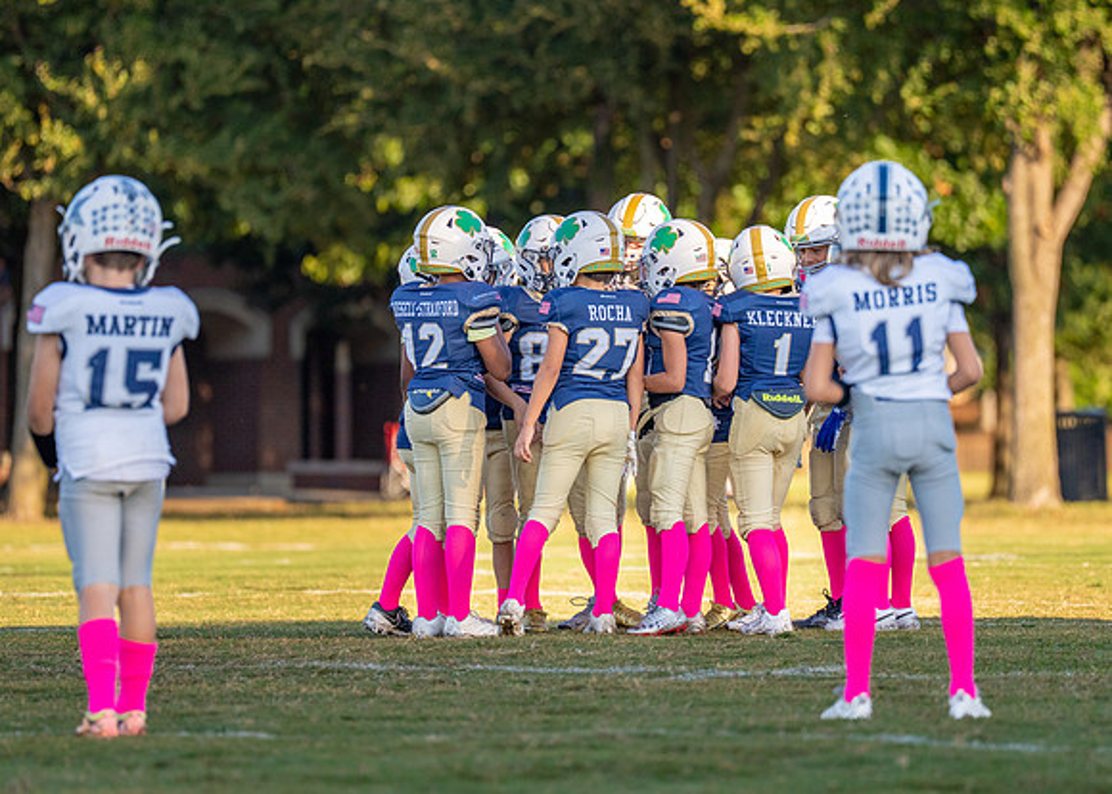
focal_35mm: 325
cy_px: 379
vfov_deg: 4.4
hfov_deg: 6.2
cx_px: 635
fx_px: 10268
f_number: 2.8
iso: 400
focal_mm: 200
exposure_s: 1/2500
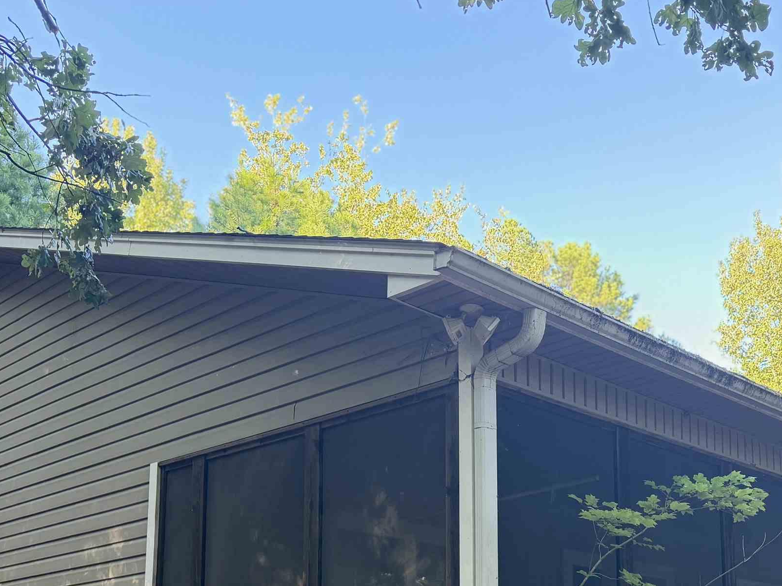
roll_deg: +0.8
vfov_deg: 30.1
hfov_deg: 40.7
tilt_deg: +9.0
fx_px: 1039
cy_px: 536
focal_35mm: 46
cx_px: 521
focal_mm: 6.76
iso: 100
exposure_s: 1/121
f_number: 1.78
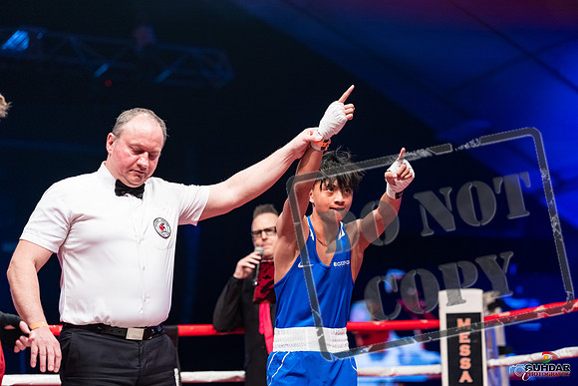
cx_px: 289
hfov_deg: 25.1
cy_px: 193
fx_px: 1301
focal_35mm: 81
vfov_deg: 16.9
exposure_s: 1/1000
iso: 3200
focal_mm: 81
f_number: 2.5
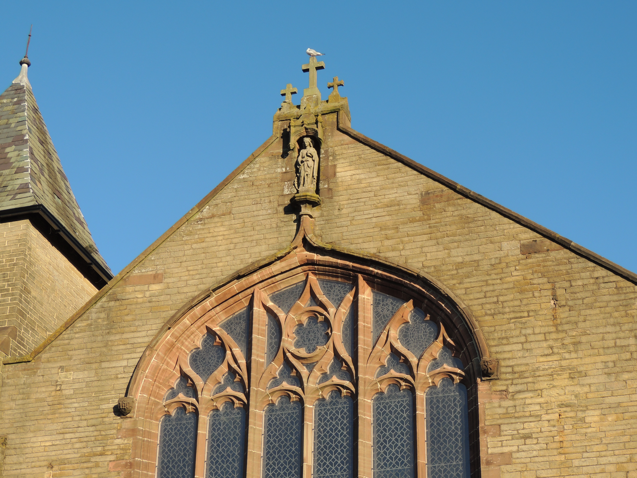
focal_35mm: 75
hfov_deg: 26.0
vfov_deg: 19.6
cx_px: 318
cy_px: 239
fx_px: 1380
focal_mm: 13.3
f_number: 3.9
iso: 100
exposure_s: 1/500
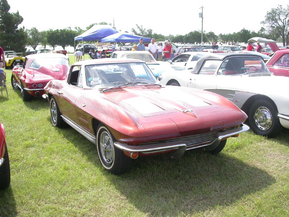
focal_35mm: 38
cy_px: 108
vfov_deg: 37.7
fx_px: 317
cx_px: 144
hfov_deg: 49.0
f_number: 2.6
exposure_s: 1/1000
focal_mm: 7.85
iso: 100
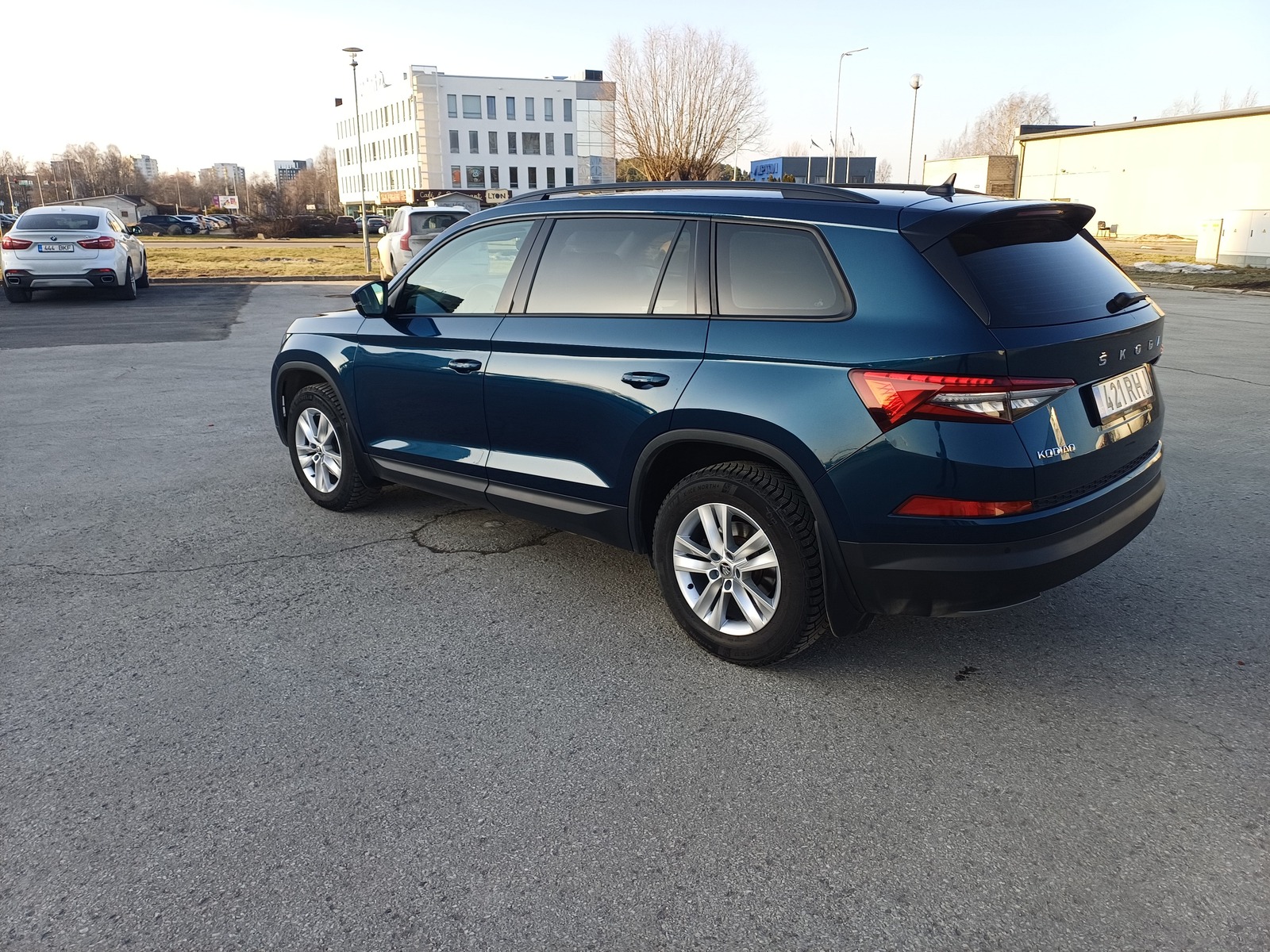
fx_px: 917
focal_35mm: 25
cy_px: 476
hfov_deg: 69.4
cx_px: 635
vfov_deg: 54.9
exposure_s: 1/344
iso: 50
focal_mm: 4.65
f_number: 1.8
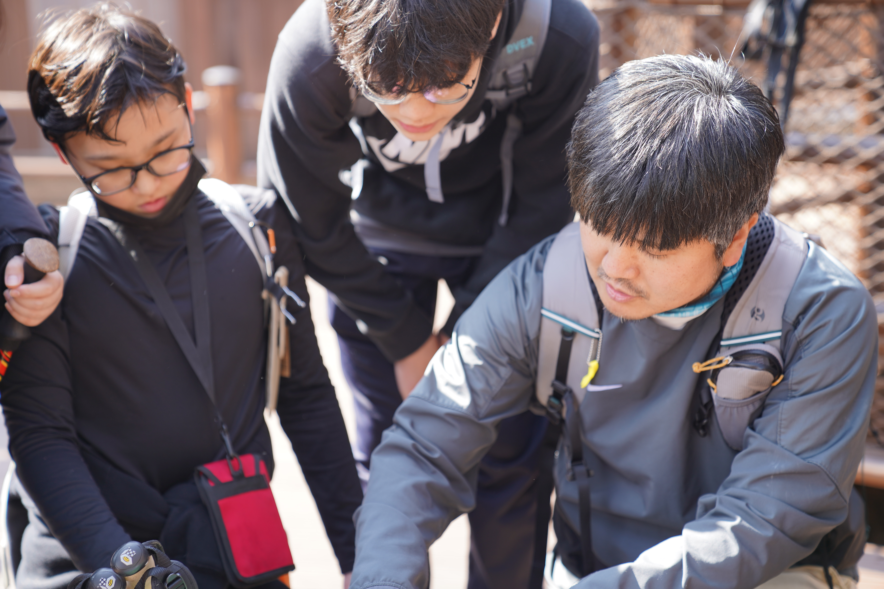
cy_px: 294
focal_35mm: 70
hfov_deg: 28.8
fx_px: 1719
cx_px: 442
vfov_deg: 19.5
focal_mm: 70
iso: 100
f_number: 2.8
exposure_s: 1/100
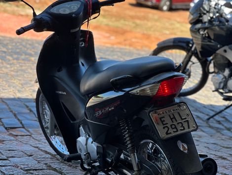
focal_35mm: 77
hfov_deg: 25.3
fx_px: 517
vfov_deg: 19.2
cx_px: 116
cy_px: 88
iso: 20
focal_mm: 9
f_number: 2.8
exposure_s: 1/134
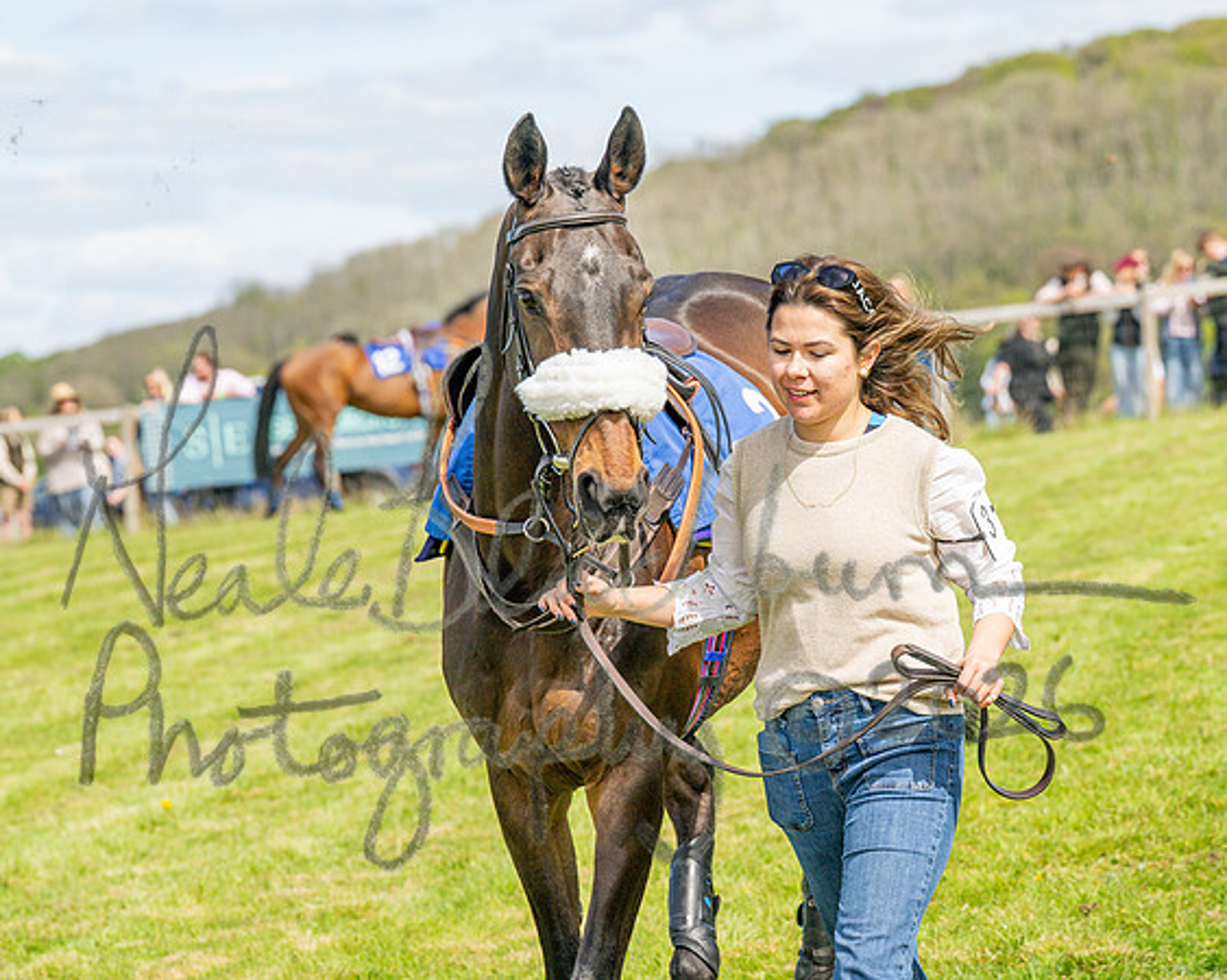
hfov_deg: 11.8
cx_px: 614
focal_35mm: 163
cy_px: 490
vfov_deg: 9.5
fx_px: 5931
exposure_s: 1/2500
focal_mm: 97
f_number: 4.5
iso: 400
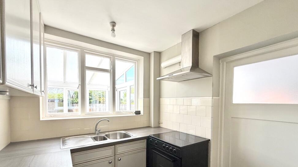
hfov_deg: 99.3
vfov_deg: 65.8
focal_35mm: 16
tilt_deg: -1.2
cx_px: 142
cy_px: 107
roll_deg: -0.1
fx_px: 126
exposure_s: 1/281
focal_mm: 2.22
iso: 50
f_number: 2.2
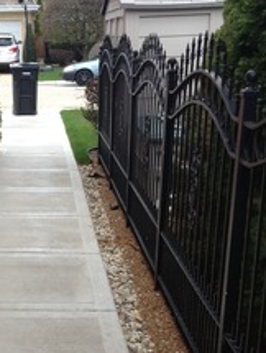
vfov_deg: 24.6
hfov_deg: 18.6
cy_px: 279
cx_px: 28
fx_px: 797
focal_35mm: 78
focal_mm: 4.28
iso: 50
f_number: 2.4
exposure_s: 1/354
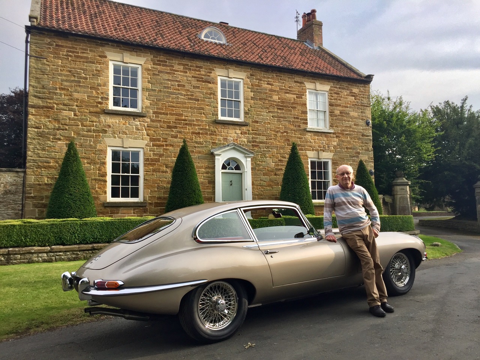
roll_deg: +1.3
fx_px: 402
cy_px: 180
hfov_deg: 61.7
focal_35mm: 29
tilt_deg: +5.2
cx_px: 240
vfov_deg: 48.2
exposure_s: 1/842
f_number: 2.2
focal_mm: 4.15
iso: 32
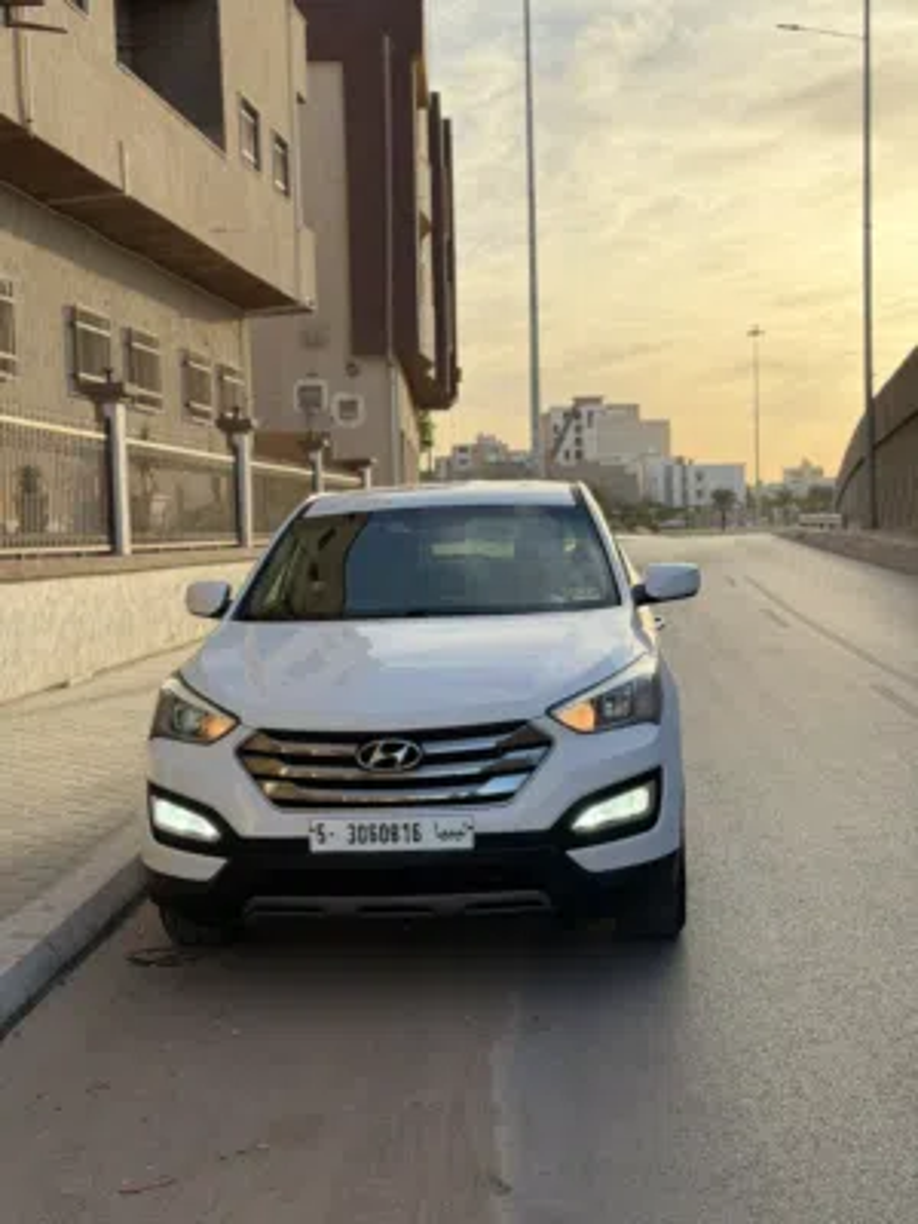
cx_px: 459
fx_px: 1697
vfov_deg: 39.7
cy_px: 612
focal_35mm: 48
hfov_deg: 30.3
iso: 100
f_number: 1.78
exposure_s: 1/2865
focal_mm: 6.76
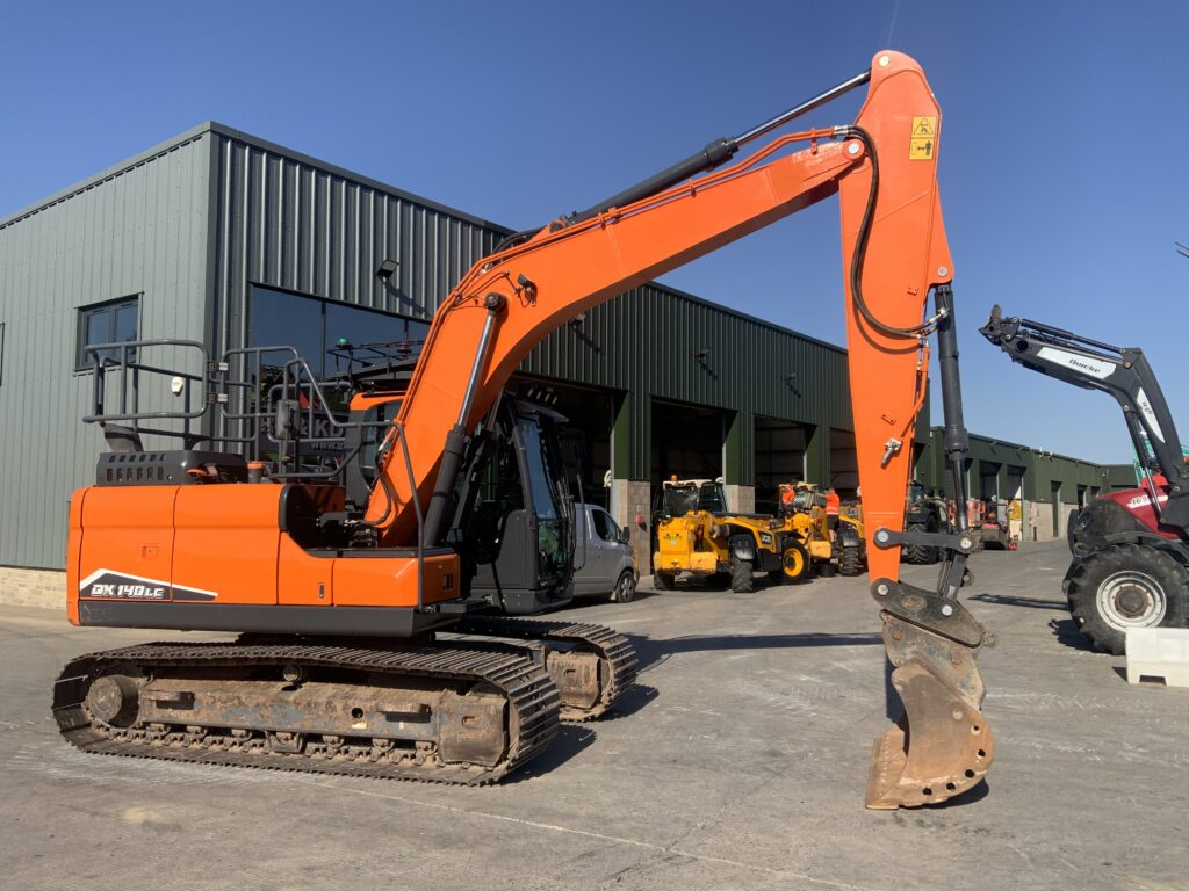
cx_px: 594
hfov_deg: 61.7
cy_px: 446
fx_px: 996
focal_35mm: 29
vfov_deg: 48.2
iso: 16
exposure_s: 1/1848
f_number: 1.8
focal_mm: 3
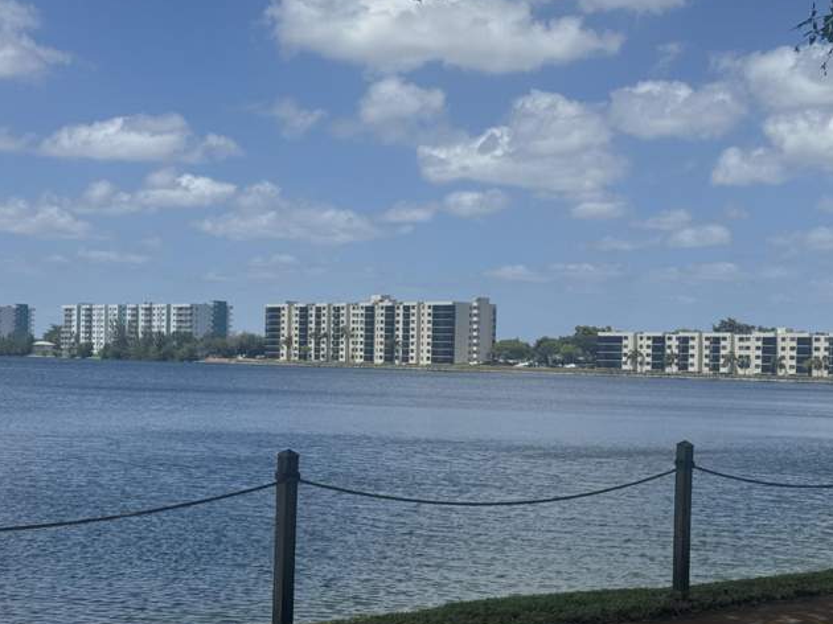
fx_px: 1467
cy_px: 362
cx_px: 416
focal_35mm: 61
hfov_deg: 31.7
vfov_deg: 24.0
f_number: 1.78
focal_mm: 6.76
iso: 64
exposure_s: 1/7937
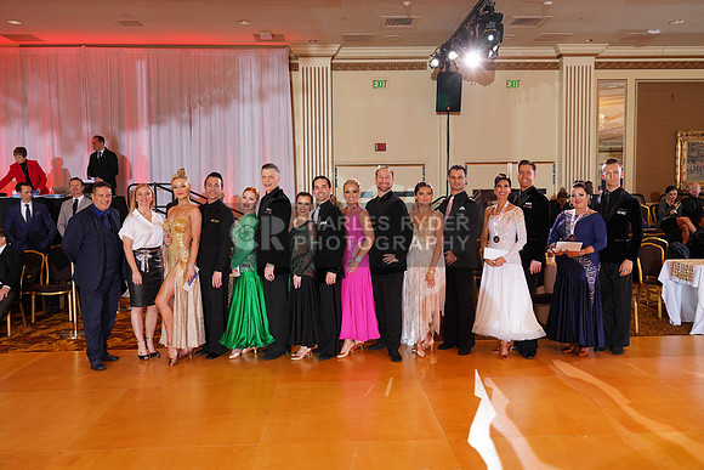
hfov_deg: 61.9
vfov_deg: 43.6
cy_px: 235
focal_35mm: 30
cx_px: 352
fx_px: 587
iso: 1600
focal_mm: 30
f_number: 5
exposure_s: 1/200
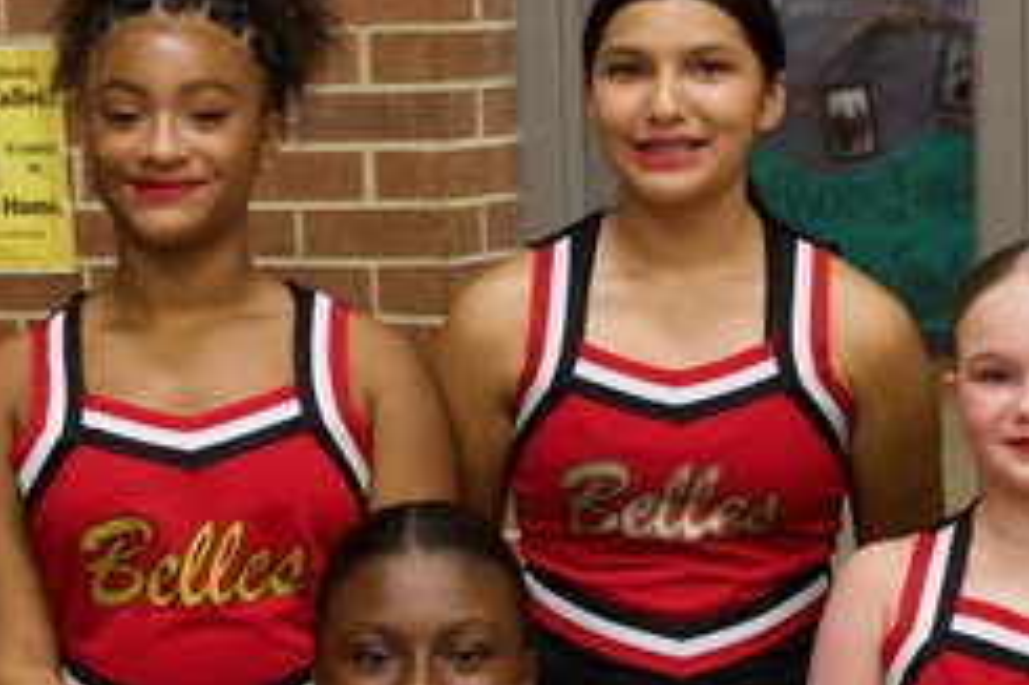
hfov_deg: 15.3
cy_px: 742
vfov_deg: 10.1
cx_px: 517
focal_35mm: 134
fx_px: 3827
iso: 2500
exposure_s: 1/320
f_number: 2.8
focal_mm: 32
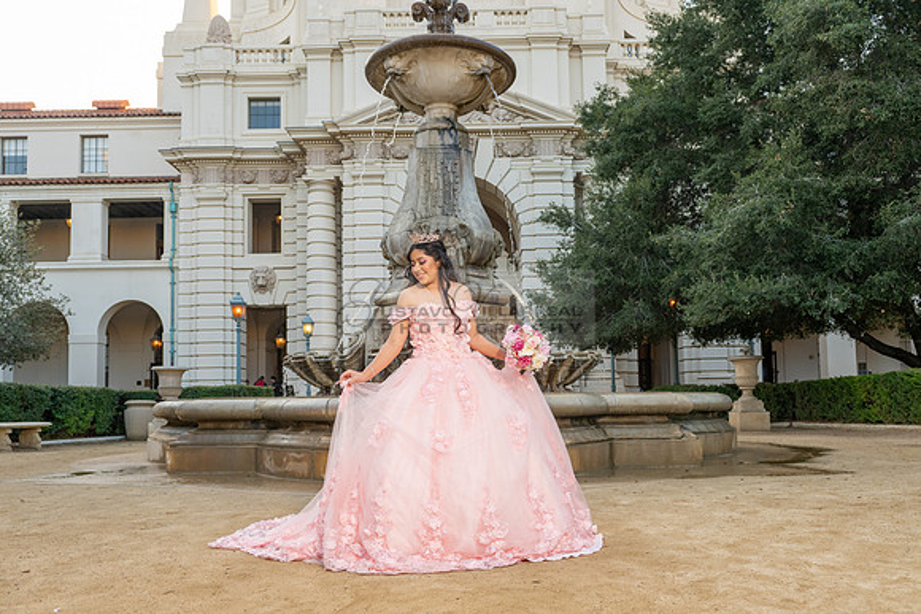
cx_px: 473
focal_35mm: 29
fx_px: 742
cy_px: 351
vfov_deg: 44.9
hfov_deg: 63.7
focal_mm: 24
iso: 320
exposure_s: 1/200
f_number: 4.5
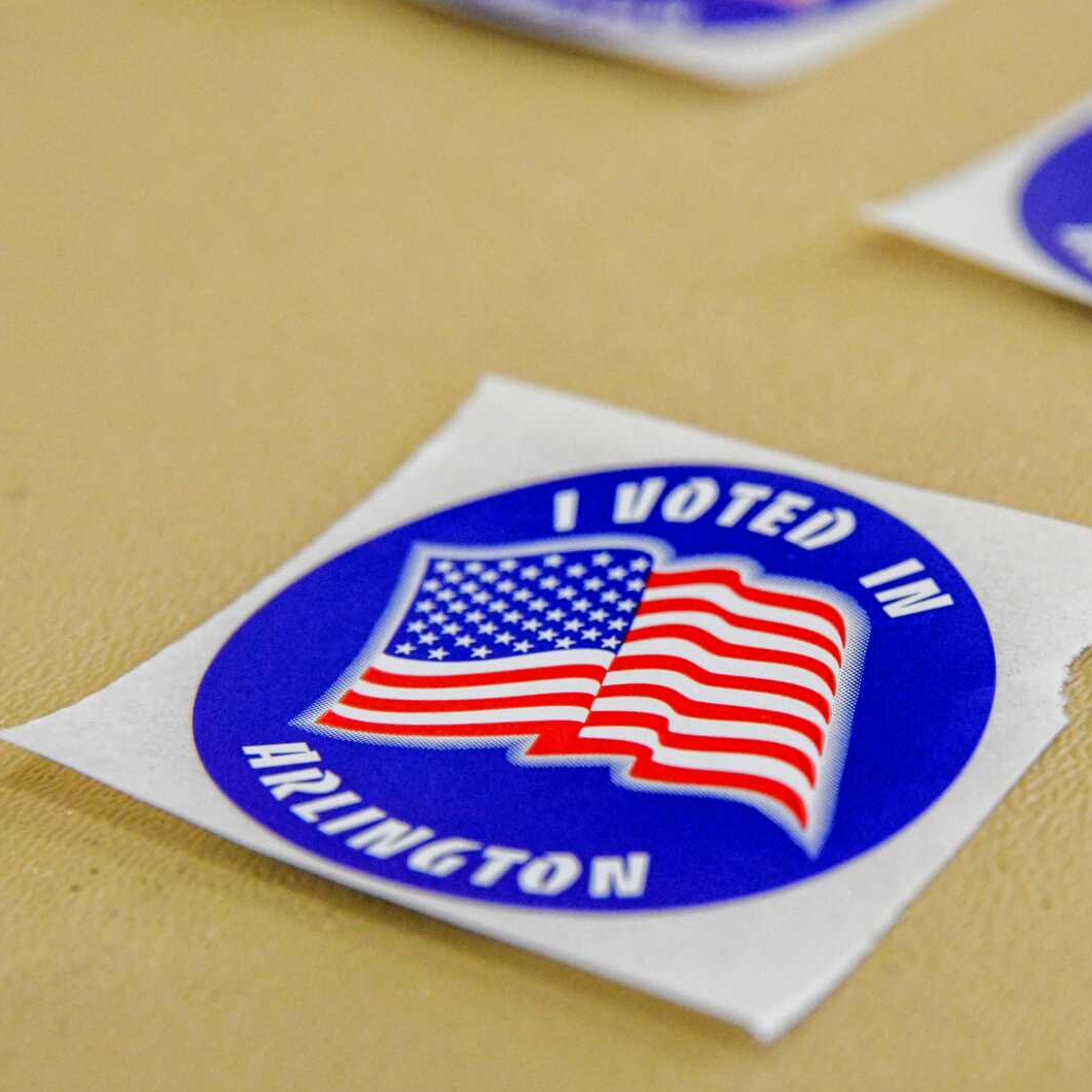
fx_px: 4818
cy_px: 549
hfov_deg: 12.9
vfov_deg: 12.9
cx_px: 782
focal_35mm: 135
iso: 5000
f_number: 5.6
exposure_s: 1/500
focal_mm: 70
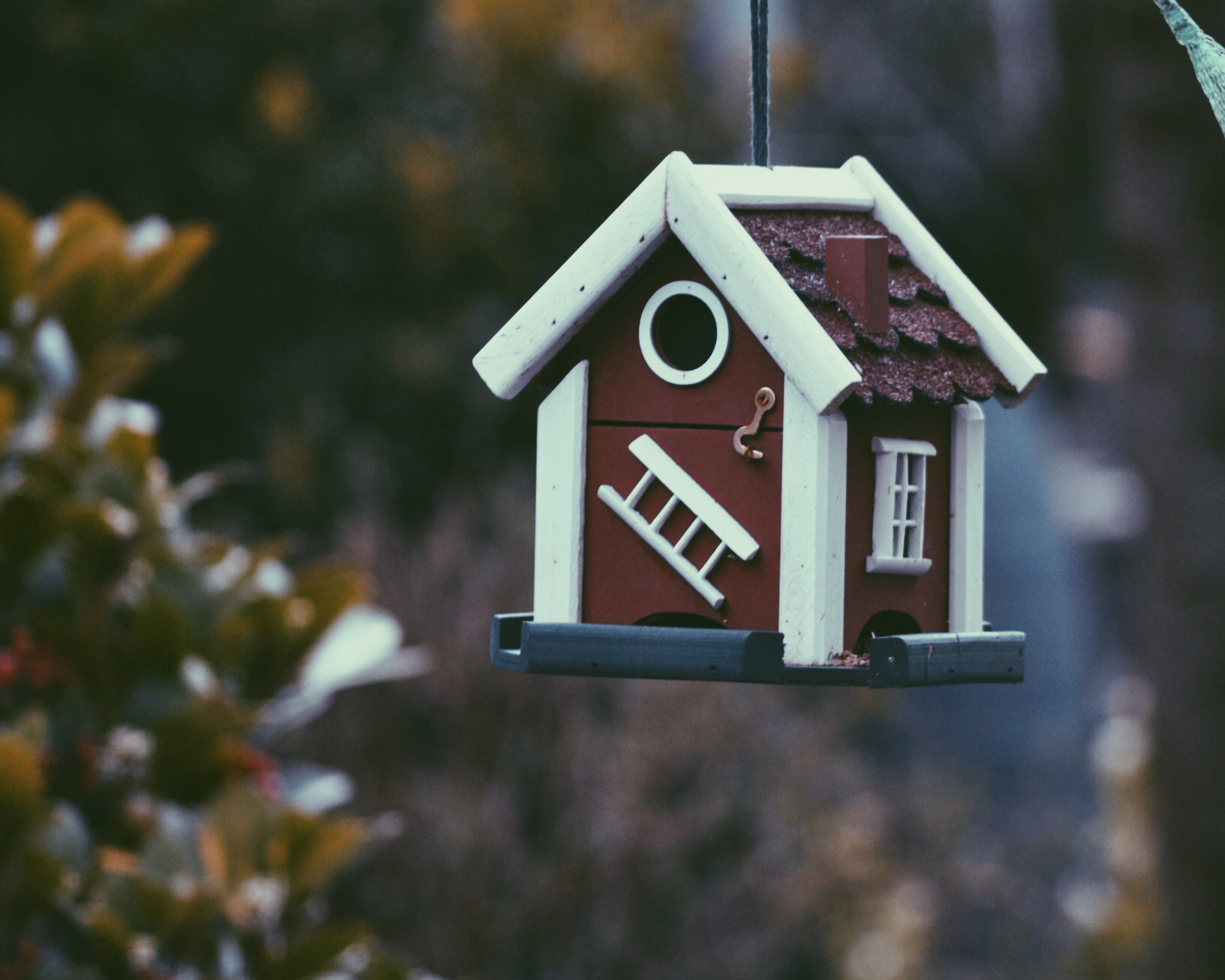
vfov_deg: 4.2
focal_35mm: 369
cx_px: 785
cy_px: 471
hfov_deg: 5.2
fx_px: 13377
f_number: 5.6
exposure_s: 1/400
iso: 640
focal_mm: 200
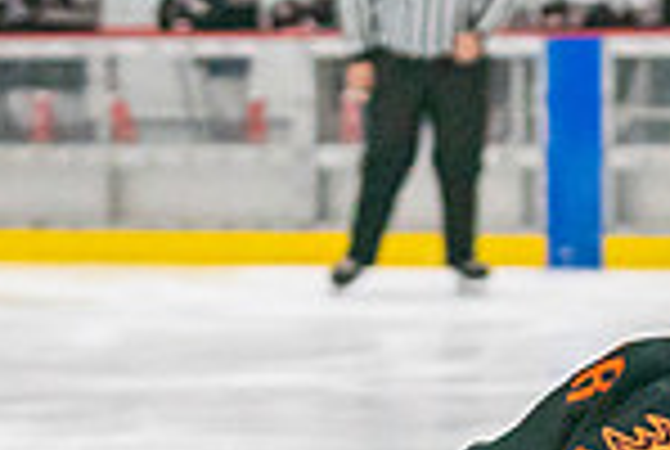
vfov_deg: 3.3
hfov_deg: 5.0
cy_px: 849
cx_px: 547
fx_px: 7664
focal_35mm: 411
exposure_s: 1/1250
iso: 3200
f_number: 2.8
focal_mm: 70
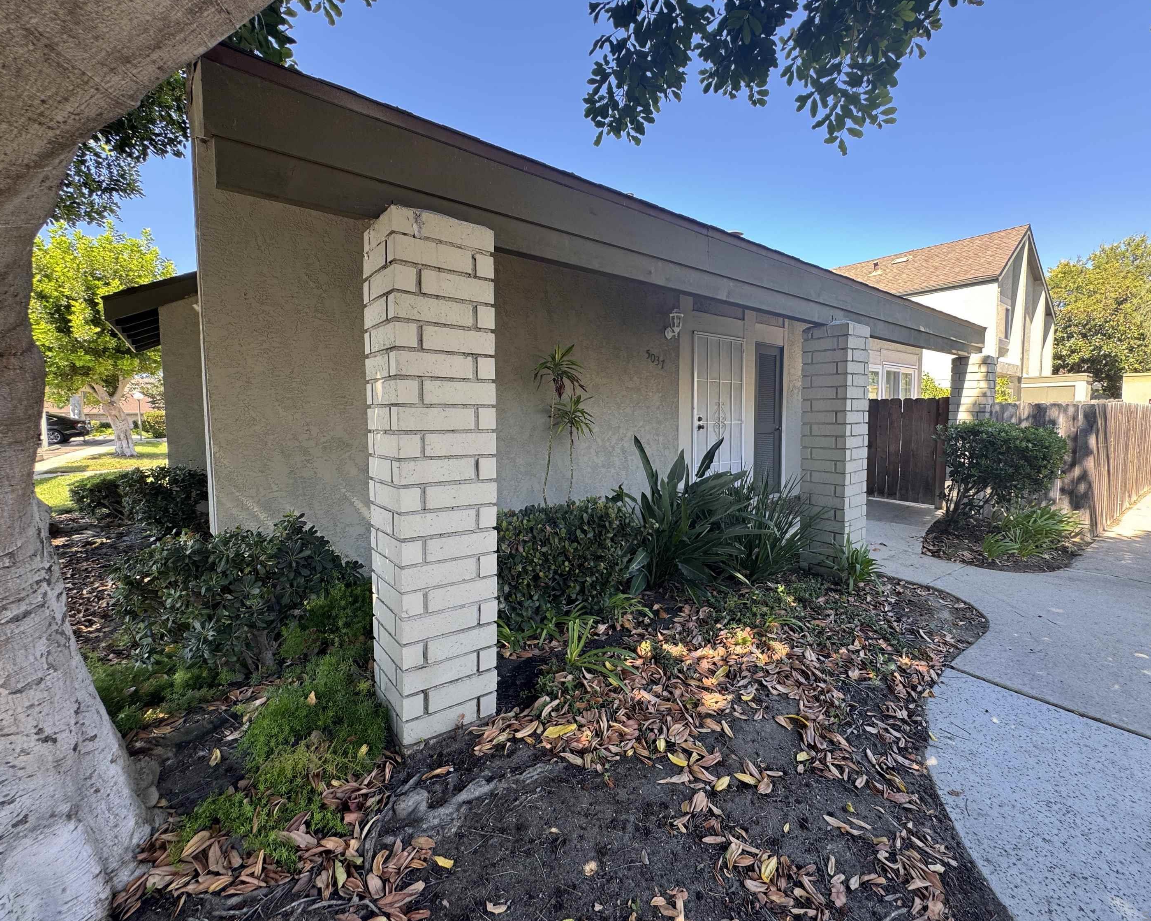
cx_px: 609
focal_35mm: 15
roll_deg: +0.8
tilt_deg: -4.4
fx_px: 511
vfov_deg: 84.0
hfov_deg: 96.7
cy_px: 451
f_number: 2.2
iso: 50
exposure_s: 1/99
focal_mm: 2.22
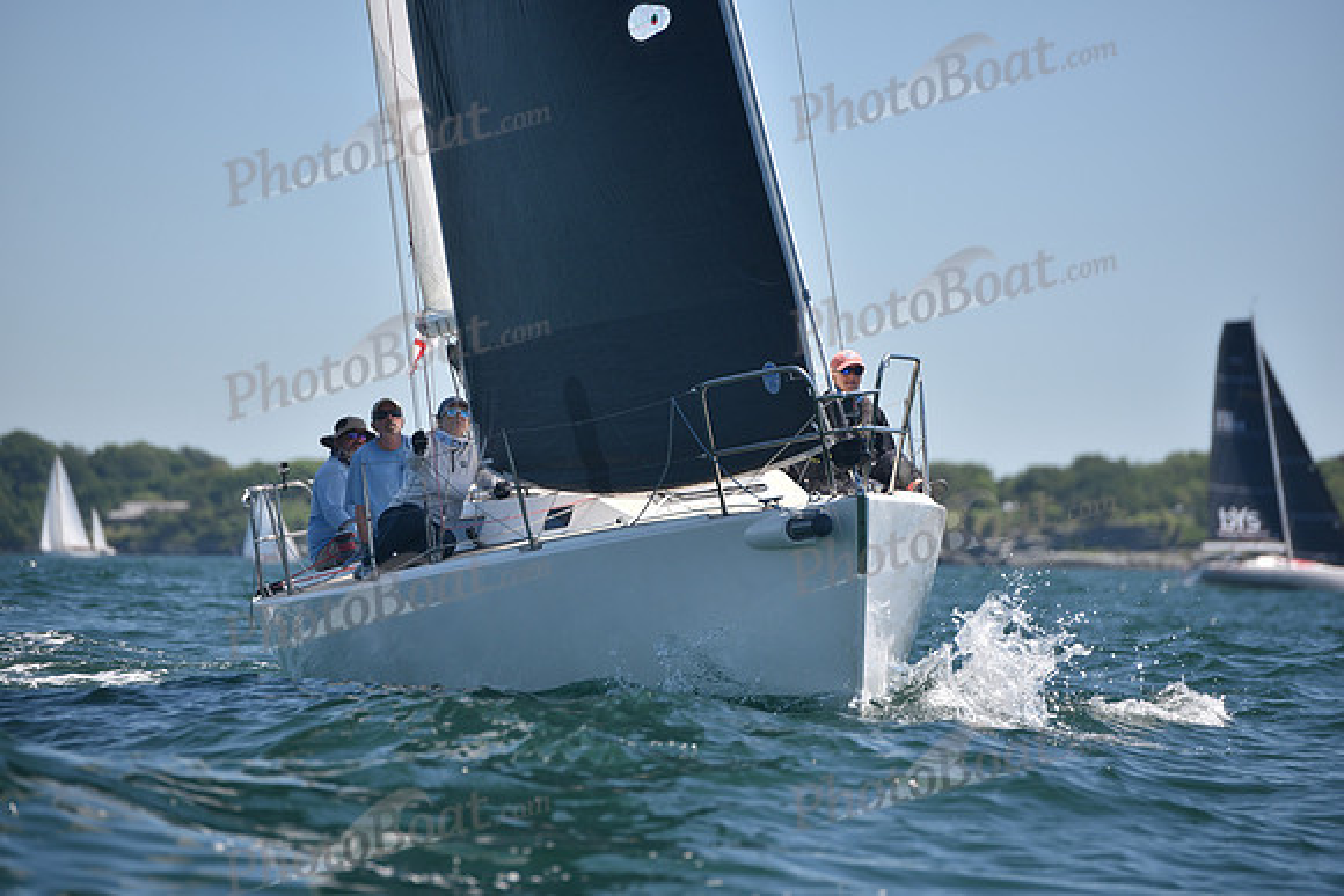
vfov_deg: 6.9
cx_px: 672
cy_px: 448
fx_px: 7468
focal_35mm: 200
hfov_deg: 10.3
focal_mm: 200
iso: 200
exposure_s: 1/1000
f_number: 4
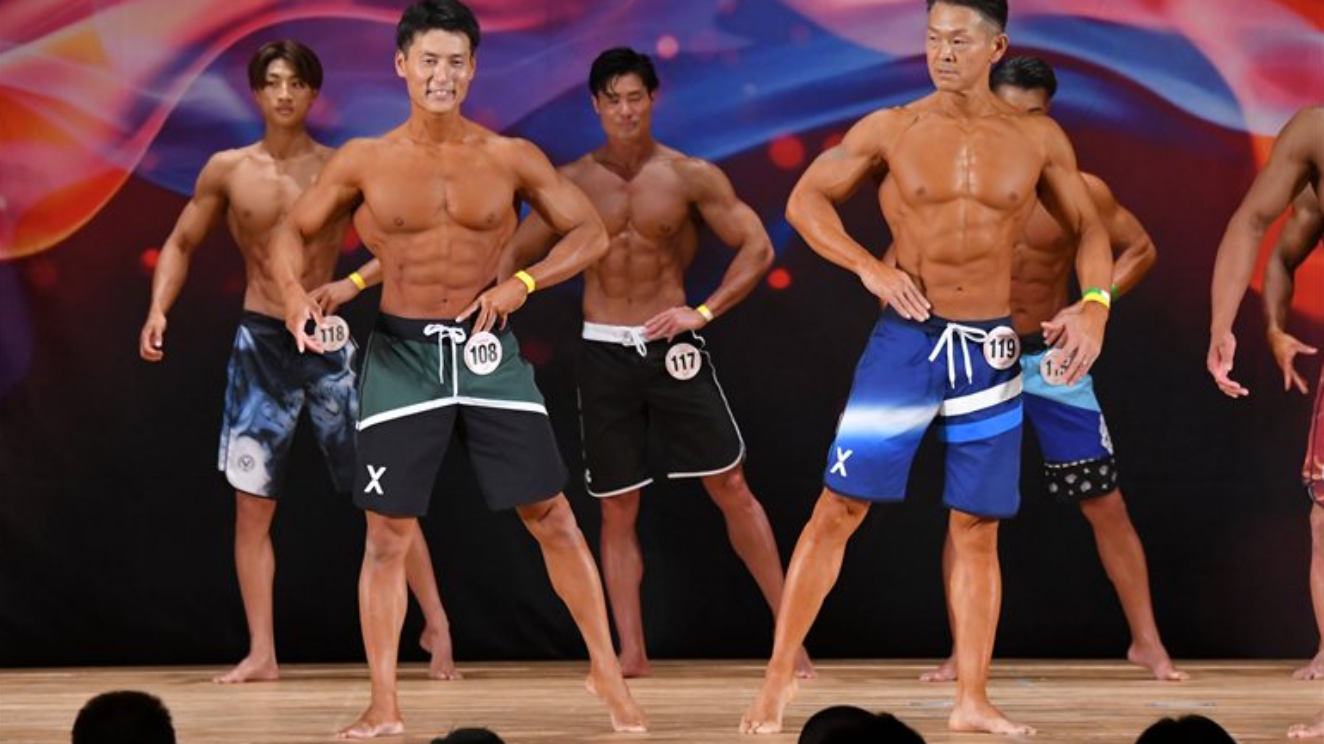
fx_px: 8320
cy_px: 369
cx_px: 659
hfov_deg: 9.1
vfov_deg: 5.1
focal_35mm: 237
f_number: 5.6
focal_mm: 150
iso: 3200
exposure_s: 1/400
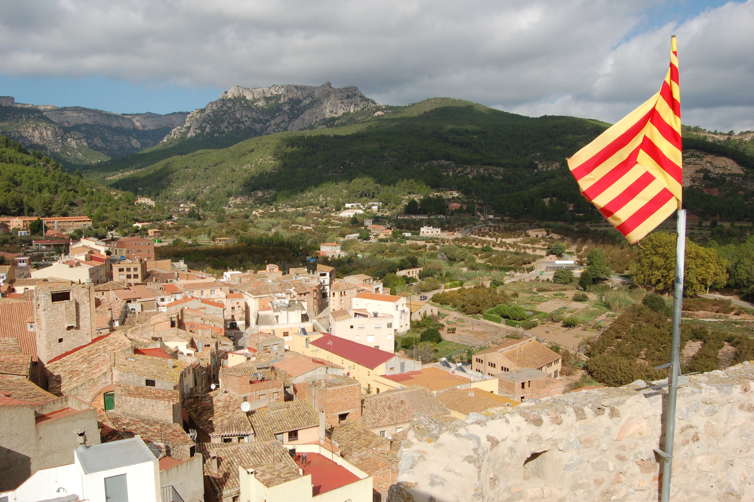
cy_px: 251
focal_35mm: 28
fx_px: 596
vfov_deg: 45.6
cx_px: 377
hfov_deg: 64.6
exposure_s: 1/500
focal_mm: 19
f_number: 11
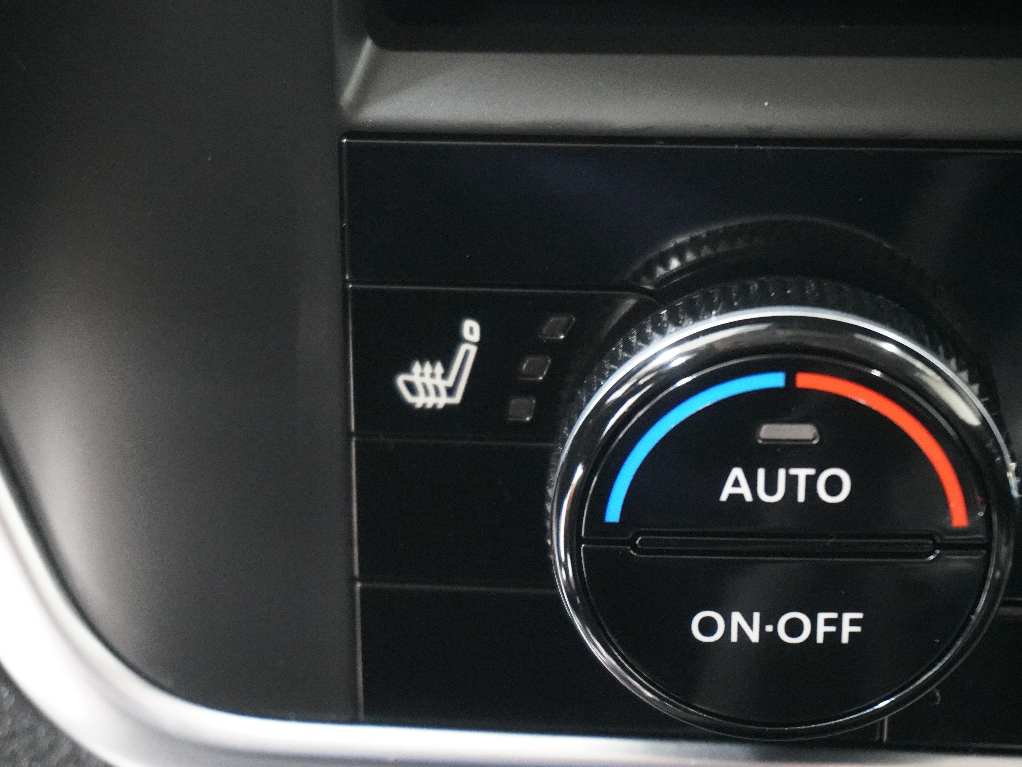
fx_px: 2421
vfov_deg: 18.0
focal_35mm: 82
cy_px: 384
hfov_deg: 23.8
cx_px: 460
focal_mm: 50
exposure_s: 1/25
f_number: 5.6
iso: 12800
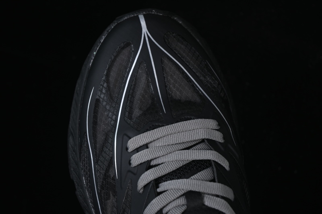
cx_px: 161
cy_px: 107
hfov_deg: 27.0
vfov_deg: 18.2
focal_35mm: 75
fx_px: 671
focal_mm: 50
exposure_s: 1/50
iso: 160
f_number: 6.3
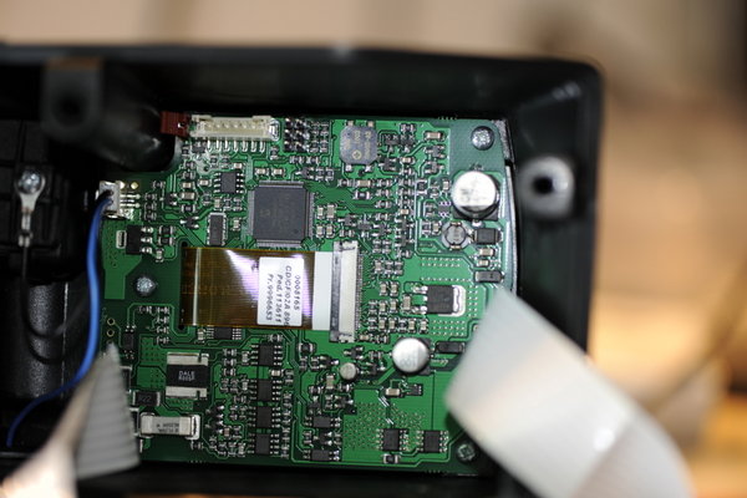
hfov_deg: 19.5
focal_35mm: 105
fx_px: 2179
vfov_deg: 13.0
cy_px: 249
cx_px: 374
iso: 320
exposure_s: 1/60
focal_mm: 105
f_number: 4
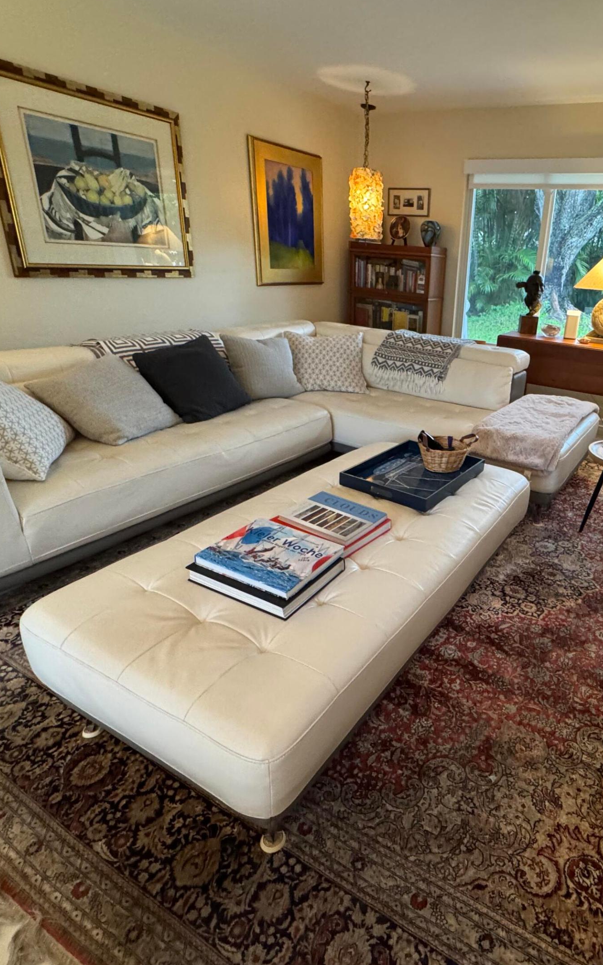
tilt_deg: -22.6
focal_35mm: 20
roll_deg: -3.9
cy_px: 481
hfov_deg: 57.3
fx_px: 526
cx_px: 436
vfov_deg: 85.1
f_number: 2.2
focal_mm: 2.22
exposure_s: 1/60
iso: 640
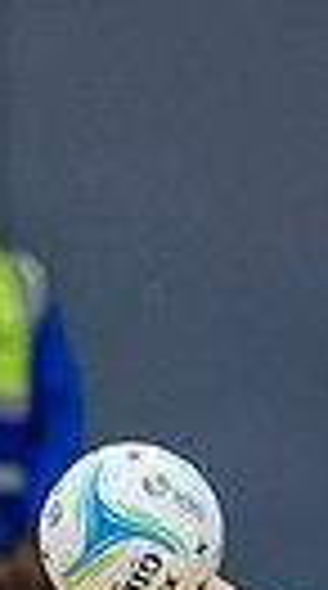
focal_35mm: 1213
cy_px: 845
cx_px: 290
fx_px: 18889
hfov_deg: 1.0
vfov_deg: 1.8
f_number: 2.8
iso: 4000
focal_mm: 200
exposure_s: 1/1000
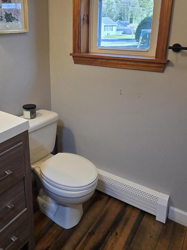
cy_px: 105
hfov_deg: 45.9
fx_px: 216
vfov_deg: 59.7
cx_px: 60
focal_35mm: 30
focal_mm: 1.7
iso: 80
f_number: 2.2
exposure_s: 1/60
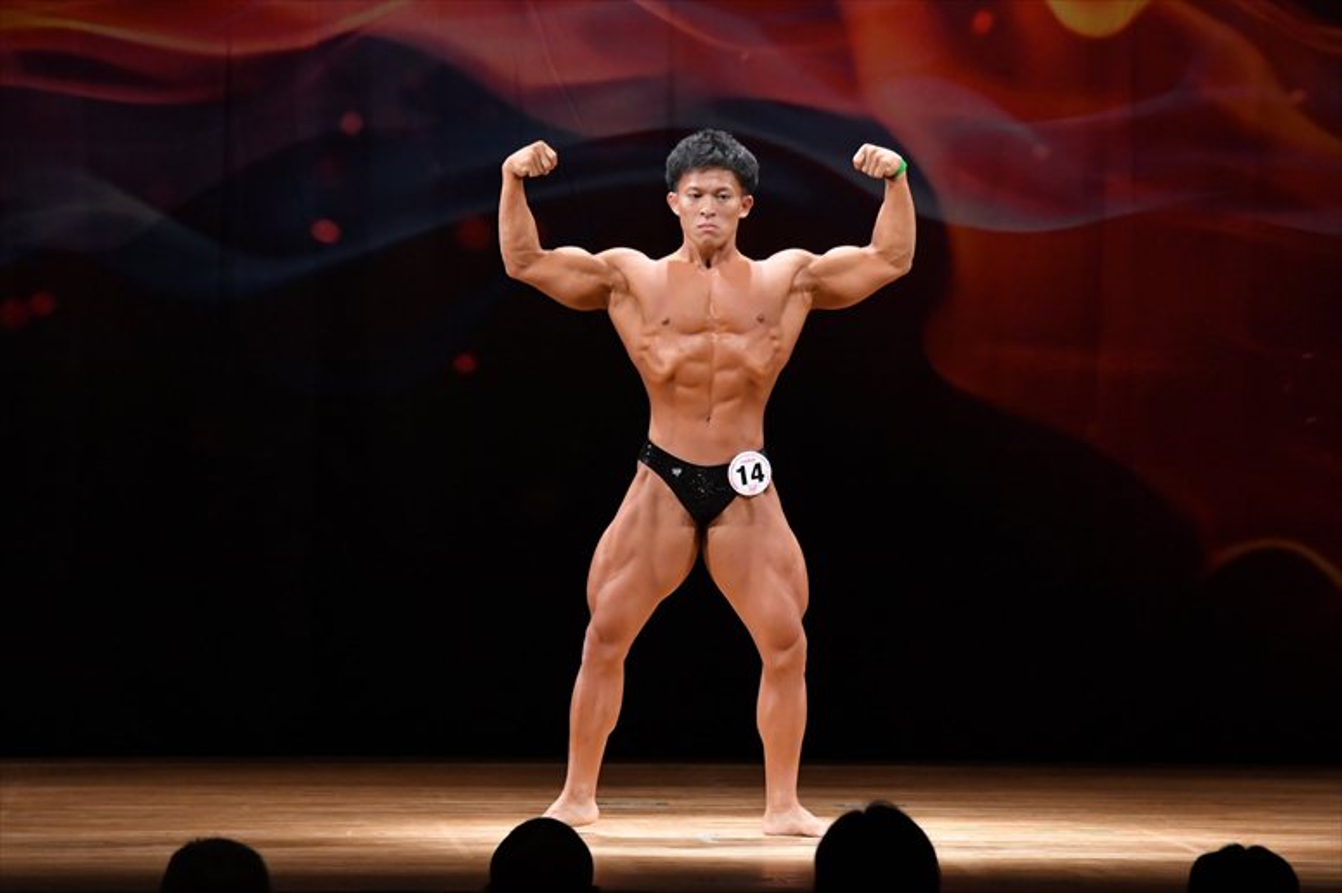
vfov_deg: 6.1
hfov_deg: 9.2
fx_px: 8384
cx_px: 671
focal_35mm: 225
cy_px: 446
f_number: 5.6
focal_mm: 150
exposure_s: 1/400
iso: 4000
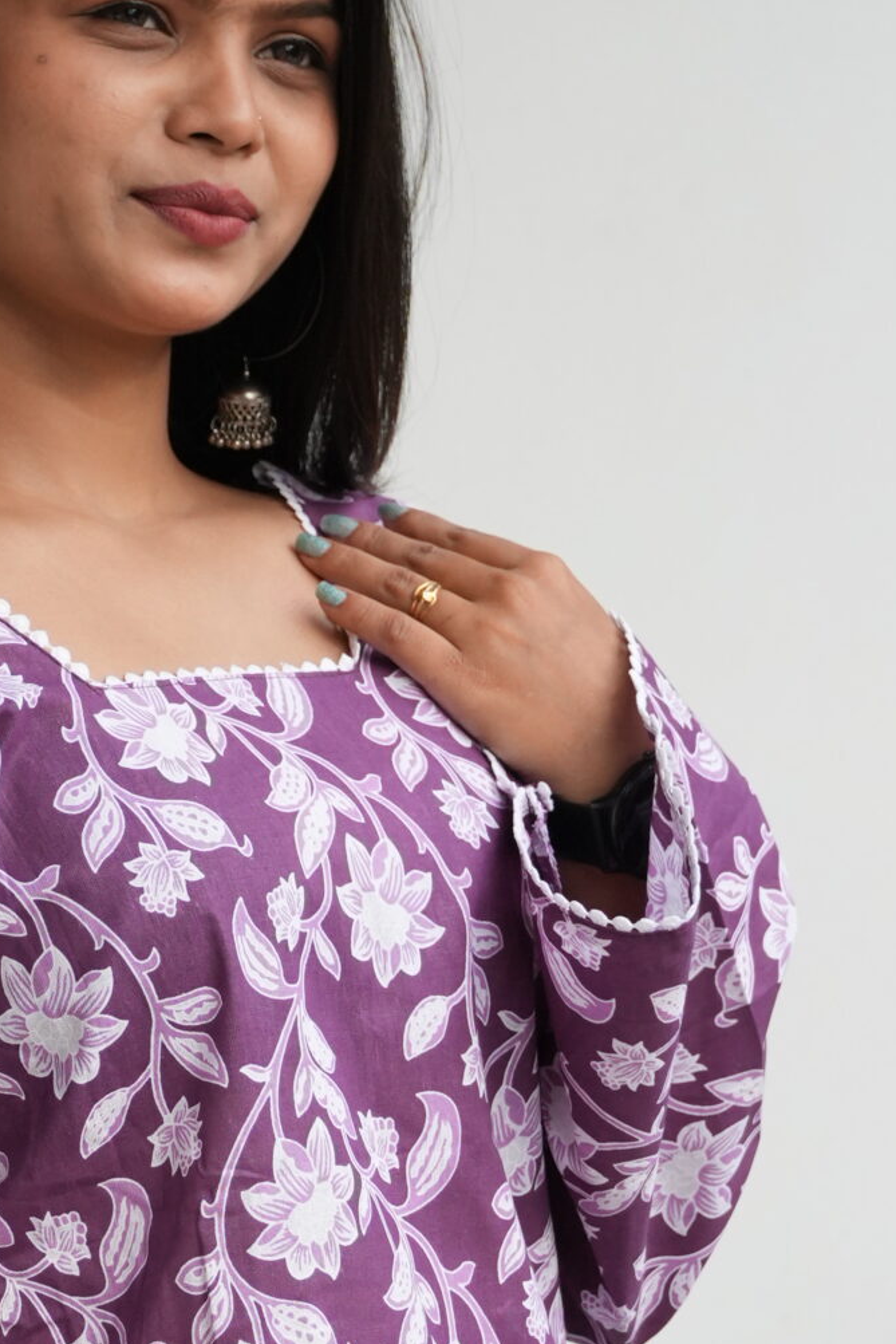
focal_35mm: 264
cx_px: 172
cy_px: 1083
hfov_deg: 5.2
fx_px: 9862
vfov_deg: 7.8
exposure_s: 1/1000
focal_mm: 69
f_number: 4
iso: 640
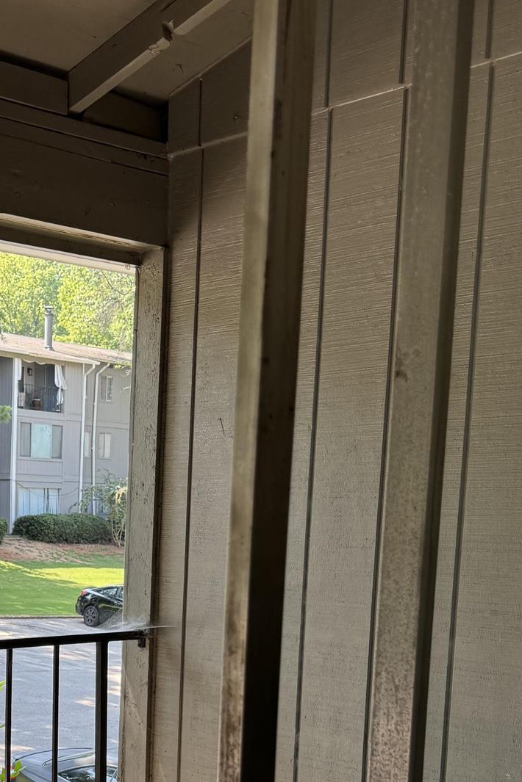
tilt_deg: -8.3
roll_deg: -0.7
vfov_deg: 35.1
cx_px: 29
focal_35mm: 54
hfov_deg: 24.2
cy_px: 675
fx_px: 1174
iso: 64
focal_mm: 6.76
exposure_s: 1/193
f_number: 1.78
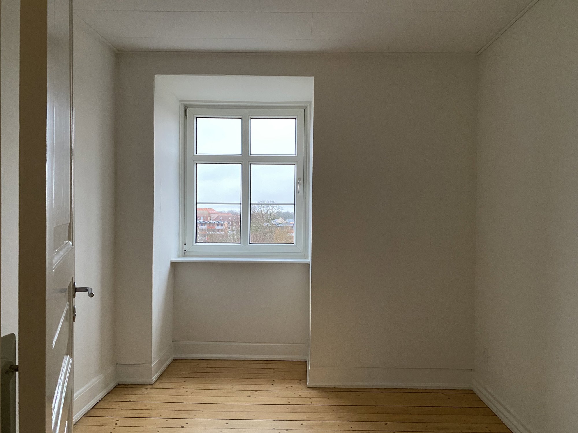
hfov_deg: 67.3
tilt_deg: -2.0
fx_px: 434
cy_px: 216
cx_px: 289
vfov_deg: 53.1
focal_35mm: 26
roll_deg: -0.5
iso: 400
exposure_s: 1/60
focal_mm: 4.25
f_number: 1.8
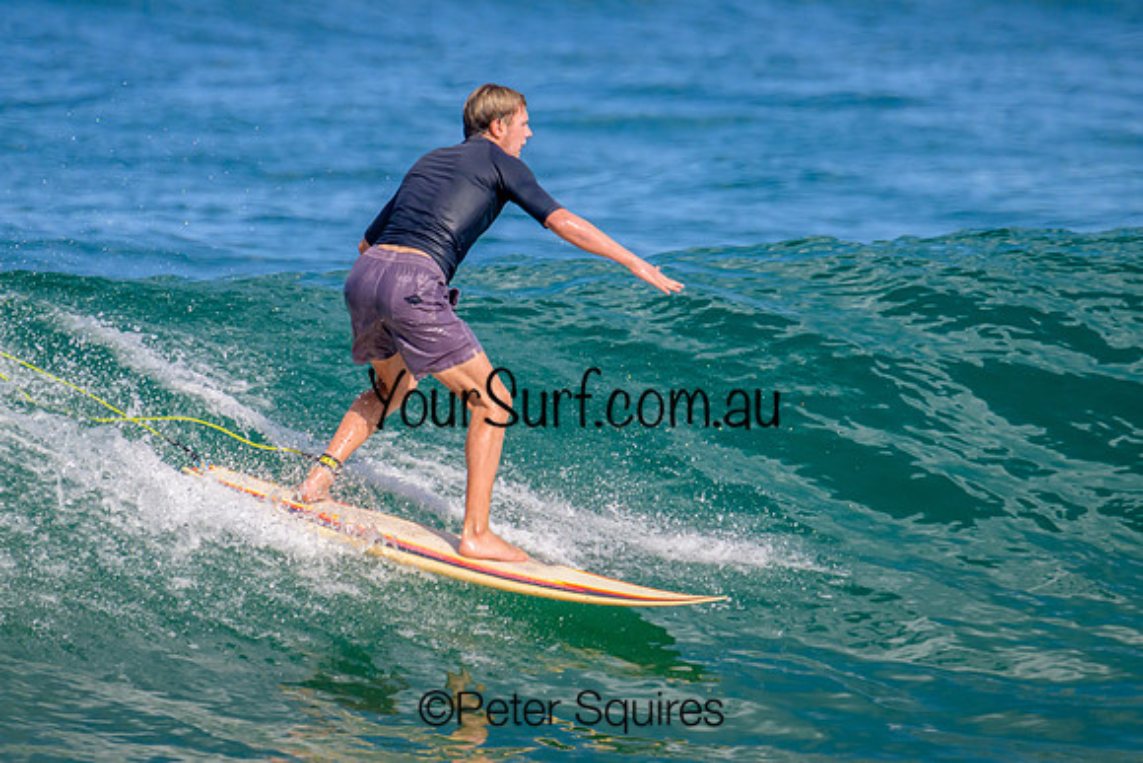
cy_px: 272
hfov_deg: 2.0
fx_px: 32680
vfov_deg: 1.3
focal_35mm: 1029
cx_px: 482
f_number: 11
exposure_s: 1/2000
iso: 1100
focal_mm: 800
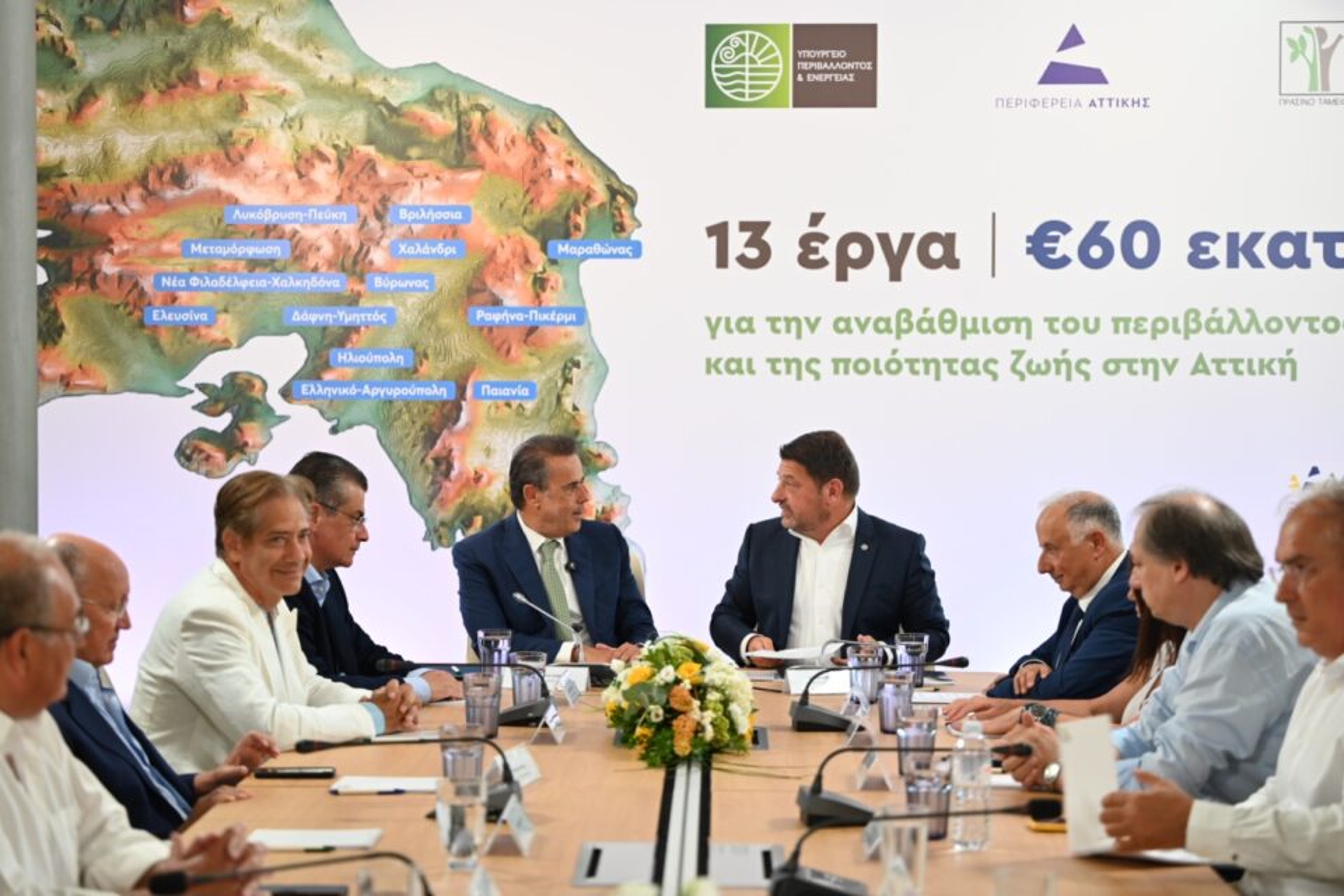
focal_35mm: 70
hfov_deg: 28.8
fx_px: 2613
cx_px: 672
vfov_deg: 19.5
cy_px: 448
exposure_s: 1/125
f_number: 2.8
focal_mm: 70
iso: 450
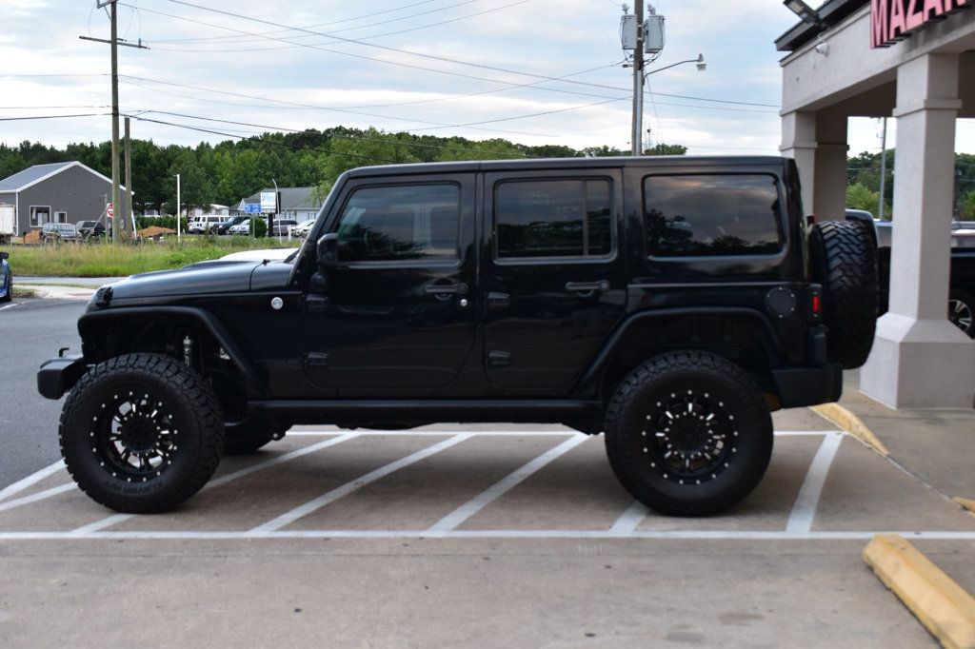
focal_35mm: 45
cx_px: 488
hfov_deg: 43.6
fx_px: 1218
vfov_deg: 29.8
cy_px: 324
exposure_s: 1/40
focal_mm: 30
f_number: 7.1
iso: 400
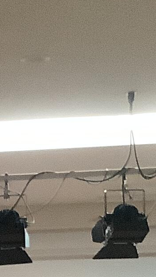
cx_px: -200
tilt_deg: +0.8
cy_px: 375
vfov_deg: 11.8
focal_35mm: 177
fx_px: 1303
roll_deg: +1.1
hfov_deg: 6.6
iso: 320
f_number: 2.4
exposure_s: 1/25
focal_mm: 3.3
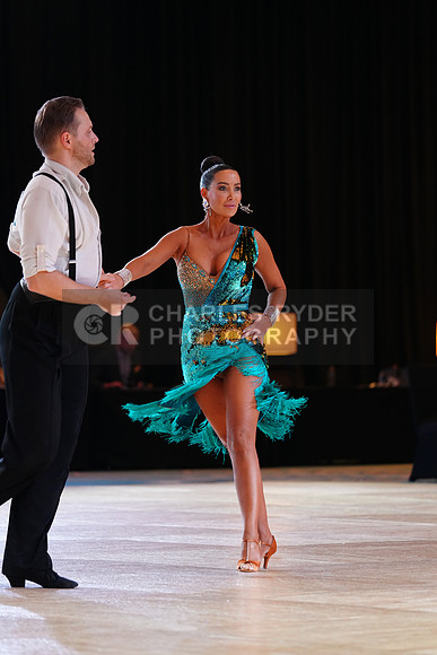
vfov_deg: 11.8
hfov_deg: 7.9
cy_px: 328
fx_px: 3166
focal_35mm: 174
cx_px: 218
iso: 2500
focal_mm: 174
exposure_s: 1/250
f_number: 4
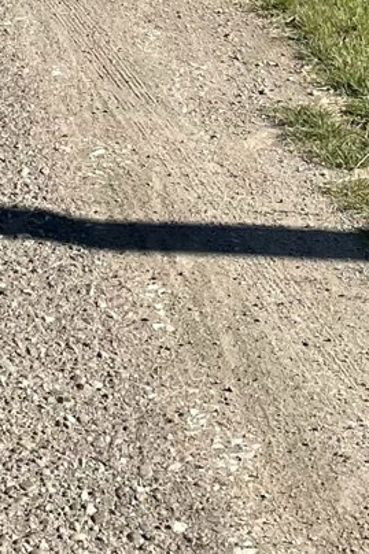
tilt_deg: -6.6
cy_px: -259
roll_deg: +1.3
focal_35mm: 137
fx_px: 2108
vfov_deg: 14.1
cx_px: 1
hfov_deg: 9.9
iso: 32
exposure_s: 1/3401
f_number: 1.6
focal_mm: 4.2
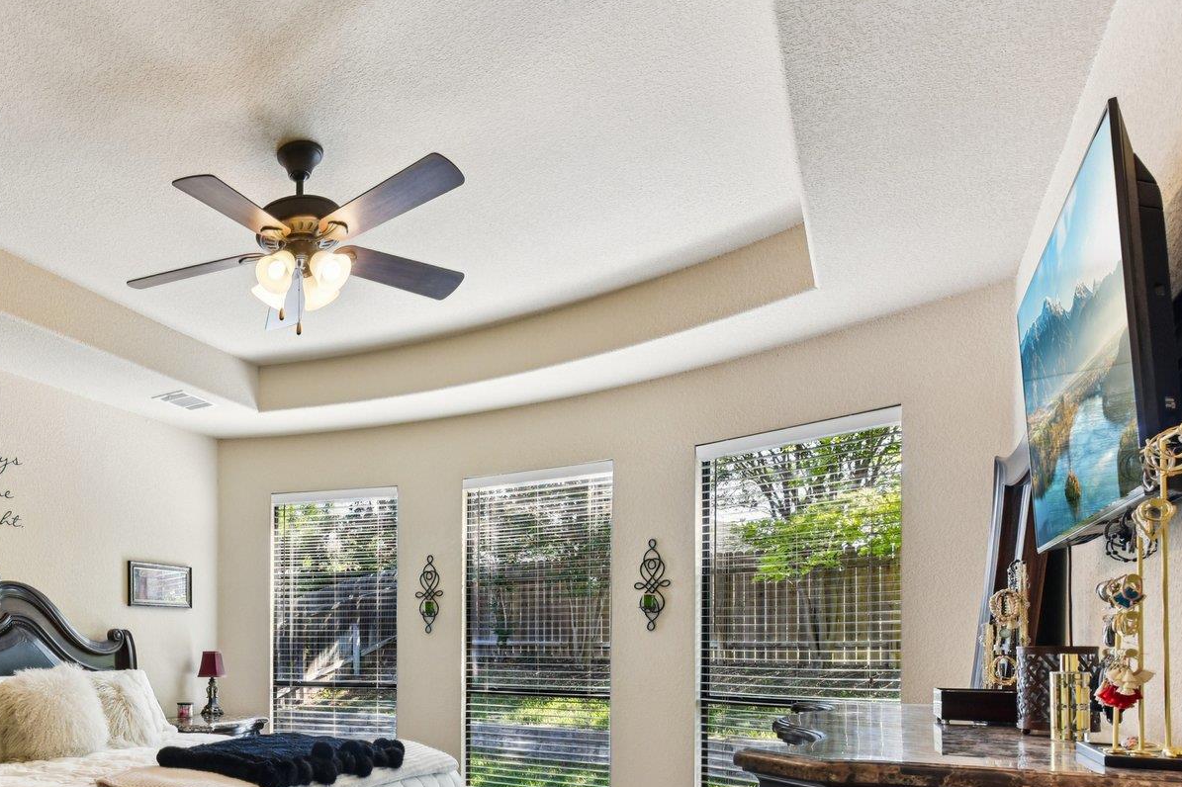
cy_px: 634
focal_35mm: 24
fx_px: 788
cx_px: 192
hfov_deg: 65.2
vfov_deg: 49.8
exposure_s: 1/15
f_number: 8
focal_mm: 14
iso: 280
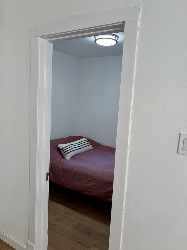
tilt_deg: -7.6
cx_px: 94
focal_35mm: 26
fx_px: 187
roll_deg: -3.2
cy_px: 125
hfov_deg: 53.1
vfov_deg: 67.3
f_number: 1.6
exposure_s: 1/121
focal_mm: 5.96
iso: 80
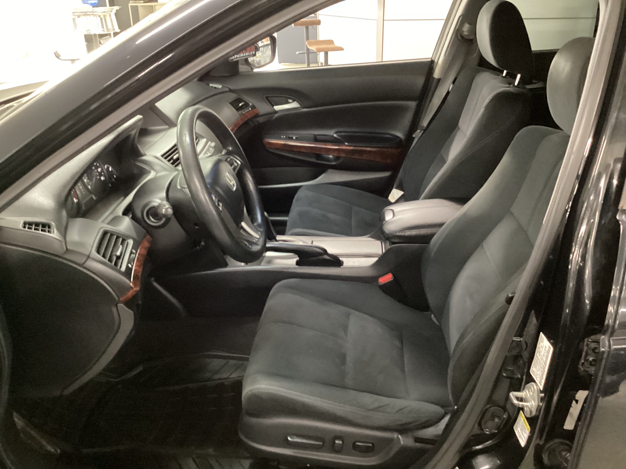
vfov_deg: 45.4
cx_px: 313
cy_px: 234
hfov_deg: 58.4
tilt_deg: -26.5
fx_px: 561
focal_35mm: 31
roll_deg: +0.2
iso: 640
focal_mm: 3.3
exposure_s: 1/20
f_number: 2.4
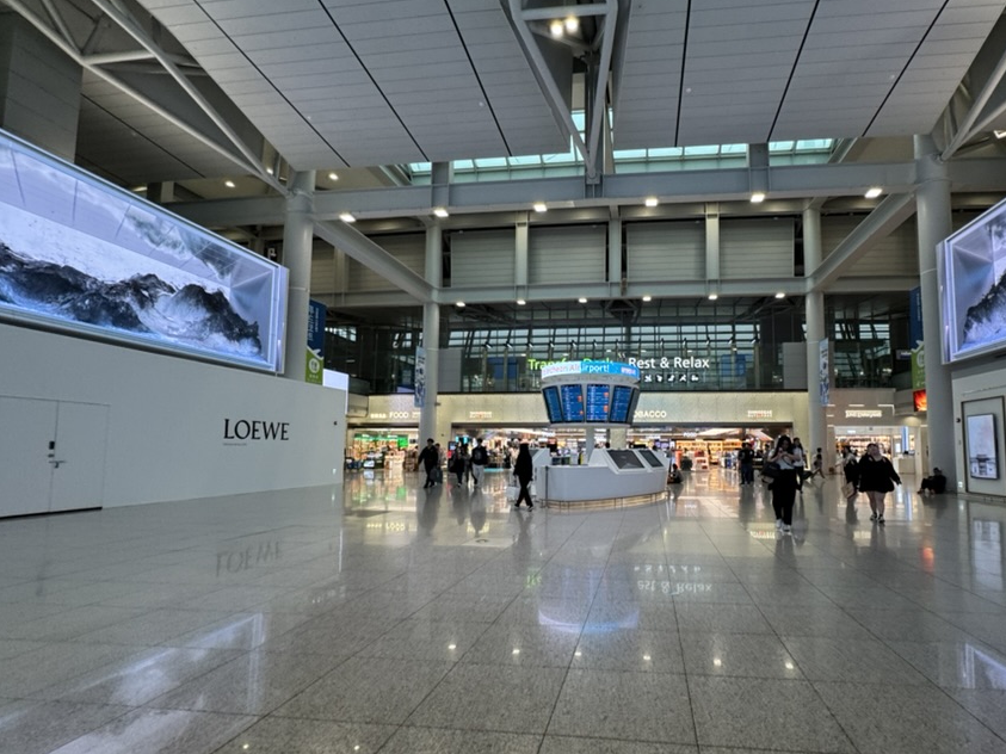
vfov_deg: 74.5
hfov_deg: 90.0
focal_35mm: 17
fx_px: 494
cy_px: 412
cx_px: 599
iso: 160
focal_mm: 2.22
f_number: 2.2
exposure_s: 1/120
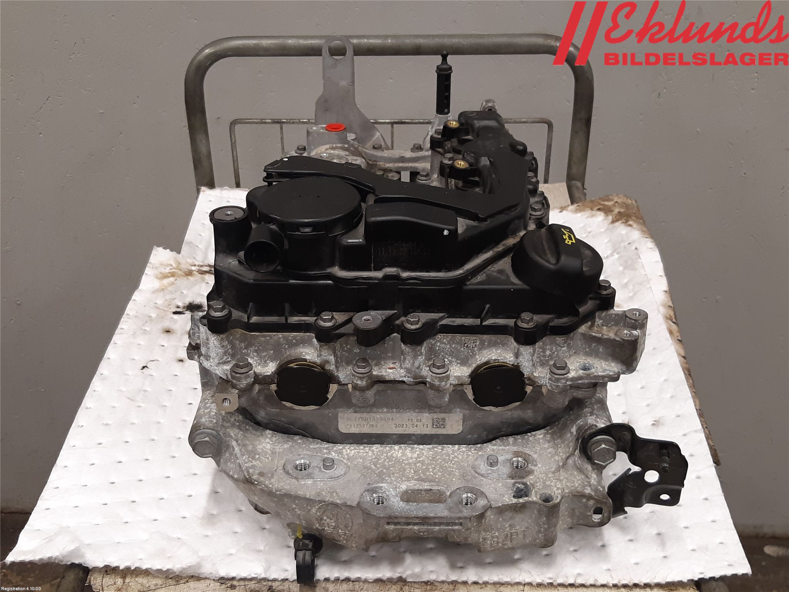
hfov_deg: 67.3
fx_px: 593
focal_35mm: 26
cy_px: 296
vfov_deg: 53.1
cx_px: 394
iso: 100
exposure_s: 1/50
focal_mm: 3.93
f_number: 1.7
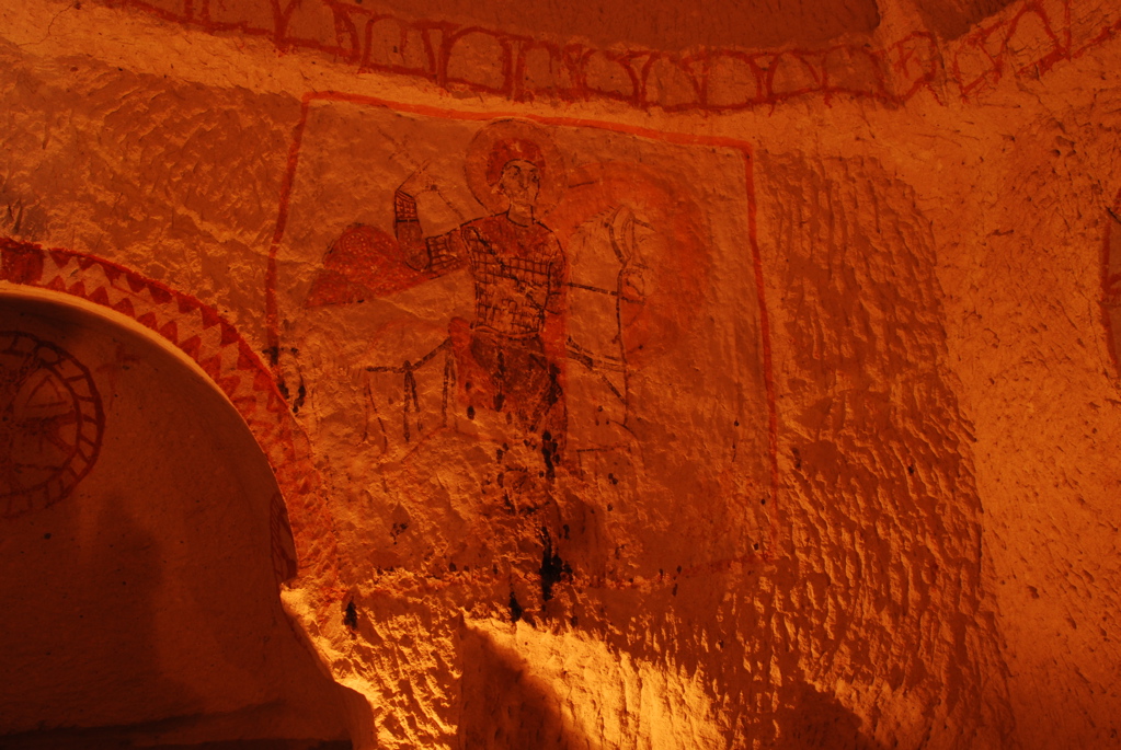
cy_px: 375
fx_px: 1216
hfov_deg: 49.5
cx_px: 560
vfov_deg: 34.3
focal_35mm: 39
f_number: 14
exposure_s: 5
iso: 200
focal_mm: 26
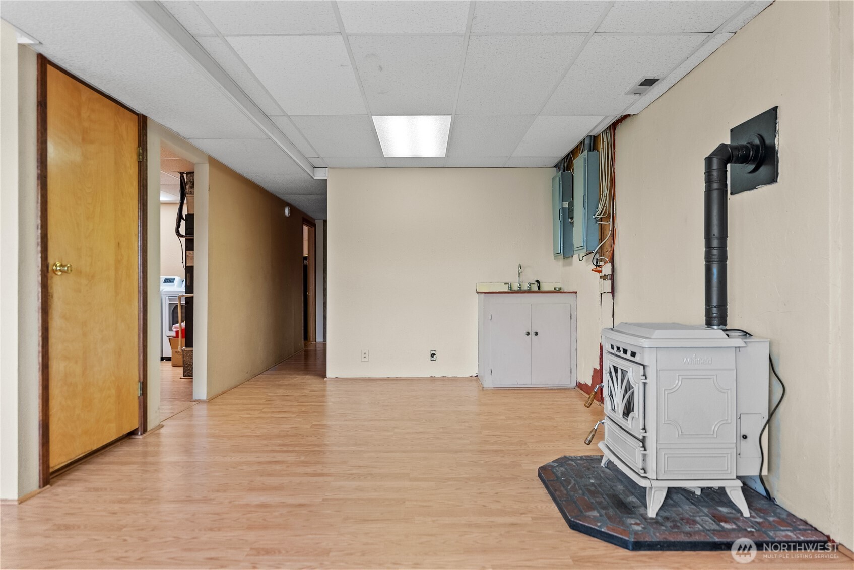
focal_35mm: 21
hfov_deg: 82.0
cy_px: 285
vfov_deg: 60.3
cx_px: 427
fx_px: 491
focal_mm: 20.7
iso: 400
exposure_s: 1/40
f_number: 2.8
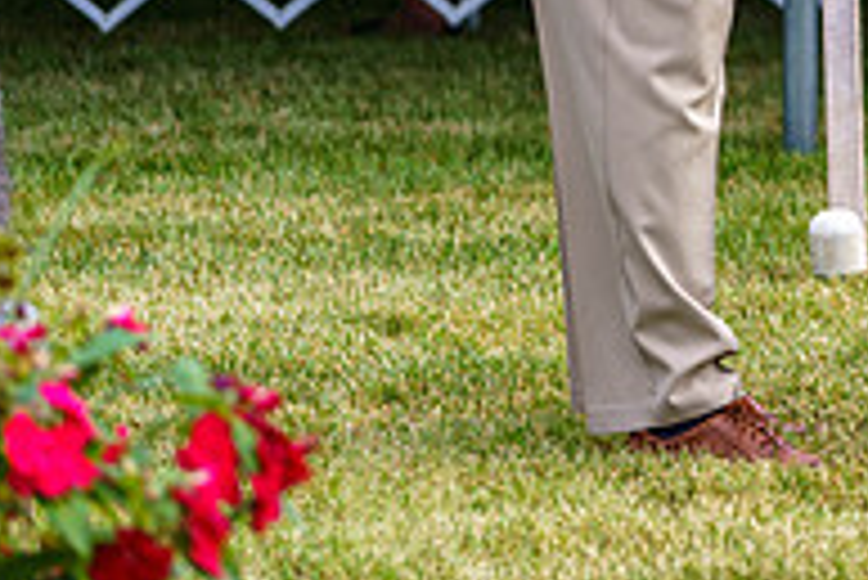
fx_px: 10279
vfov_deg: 3.2
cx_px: 1268
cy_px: -191
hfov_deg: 4.8
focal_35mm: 426
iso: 250
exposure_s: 1/500
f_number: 4
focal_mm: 142
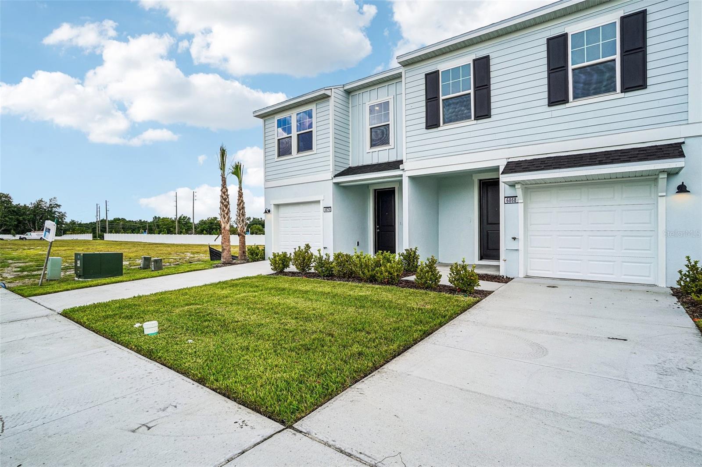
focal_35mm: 16
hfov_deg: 95.0
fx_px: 322
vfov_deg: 72.0
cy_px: 234
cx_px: 351
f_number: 8
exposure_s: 1/125
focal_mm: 11
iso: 100
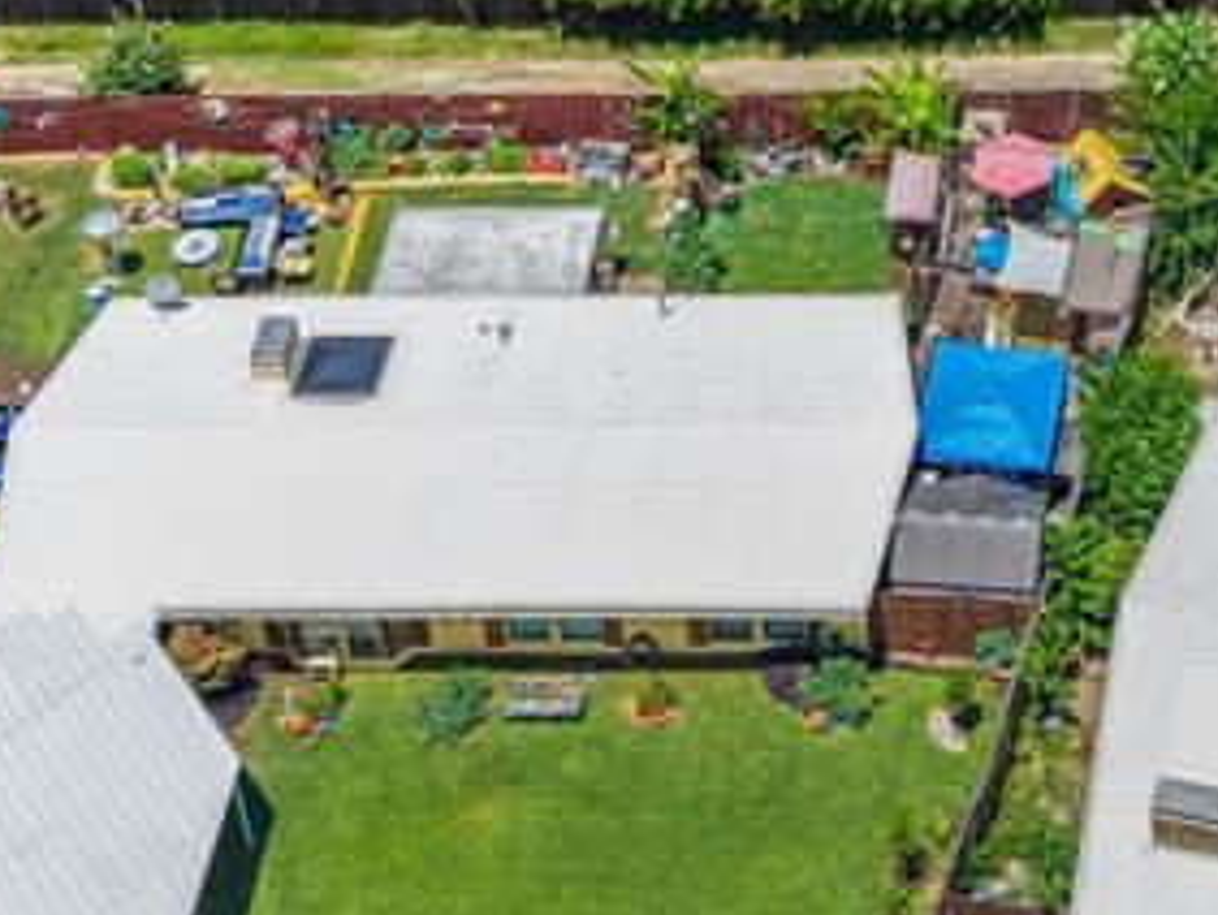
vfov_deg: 15.4
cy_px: -561
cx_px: 1183
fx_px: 3064
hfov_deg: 21.8
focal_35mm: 87
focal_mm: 8.67
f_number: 1.8
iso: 200
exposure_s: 1/4000
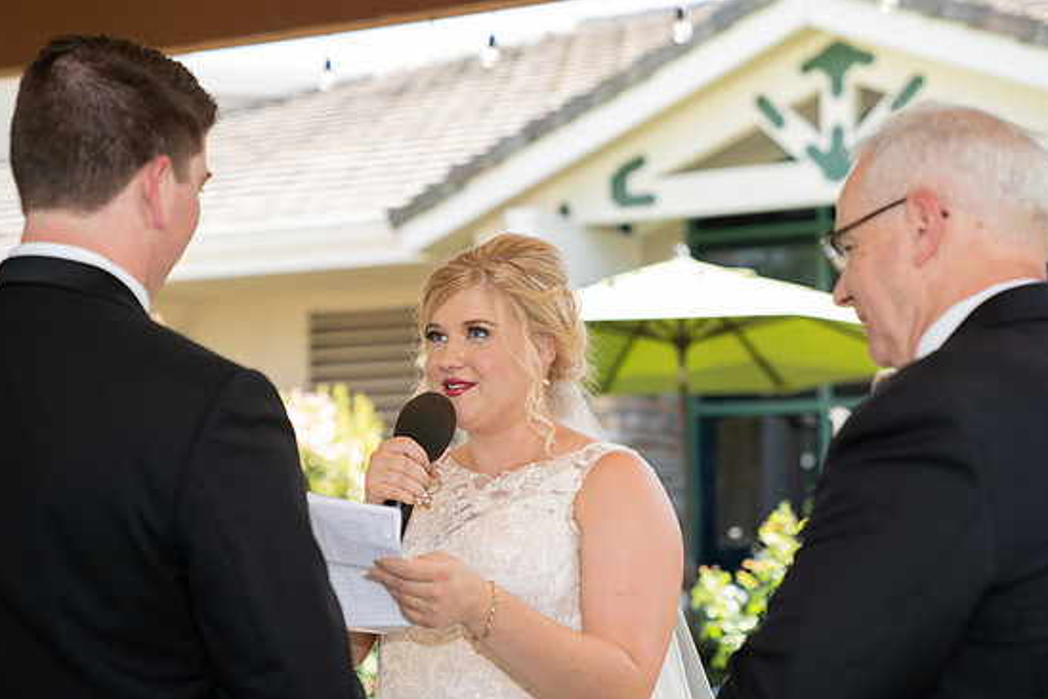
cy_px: 339
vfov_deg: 18.4
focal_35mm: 74
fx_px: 2154
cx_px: 514
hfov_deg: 27.3
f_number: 3.2
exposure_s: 1/250
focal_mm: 70
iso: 200
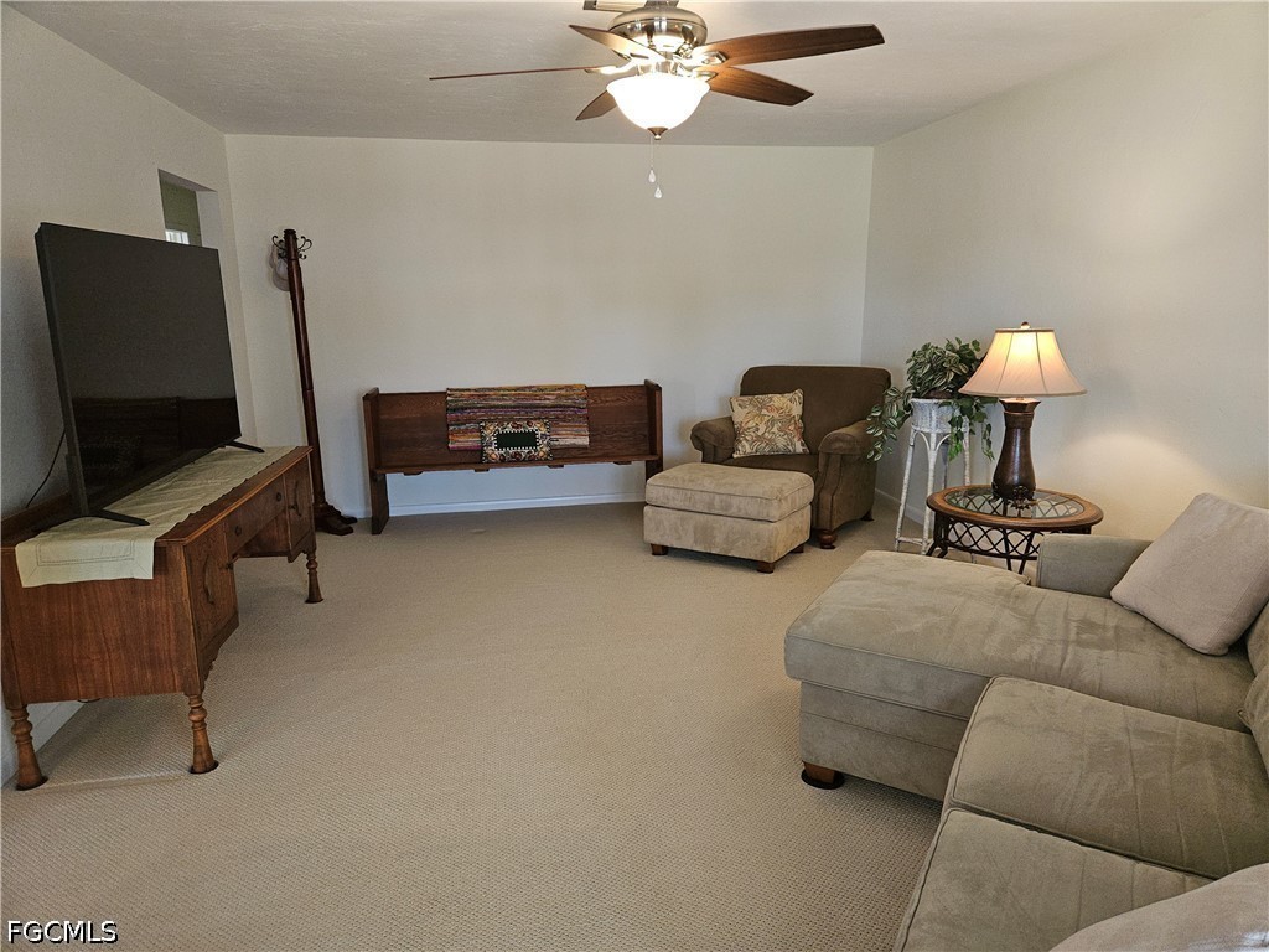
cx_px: 634
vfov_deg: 58.9
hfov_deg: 73.9
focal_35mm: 23
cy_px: 476
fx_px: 843
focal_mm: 5.4
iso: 100
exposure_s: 1/30
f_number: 1.8
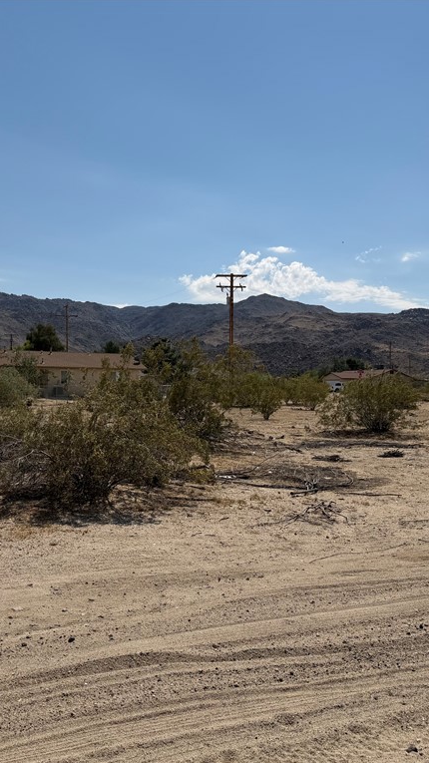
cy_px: 381
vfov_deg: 56.6
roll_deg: +0.3
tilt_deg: +0.7
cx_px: 158
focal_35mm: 35
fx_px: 708
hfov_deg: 33.5
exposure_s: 1/10309
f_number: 1.78
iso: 80
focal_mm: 6.76
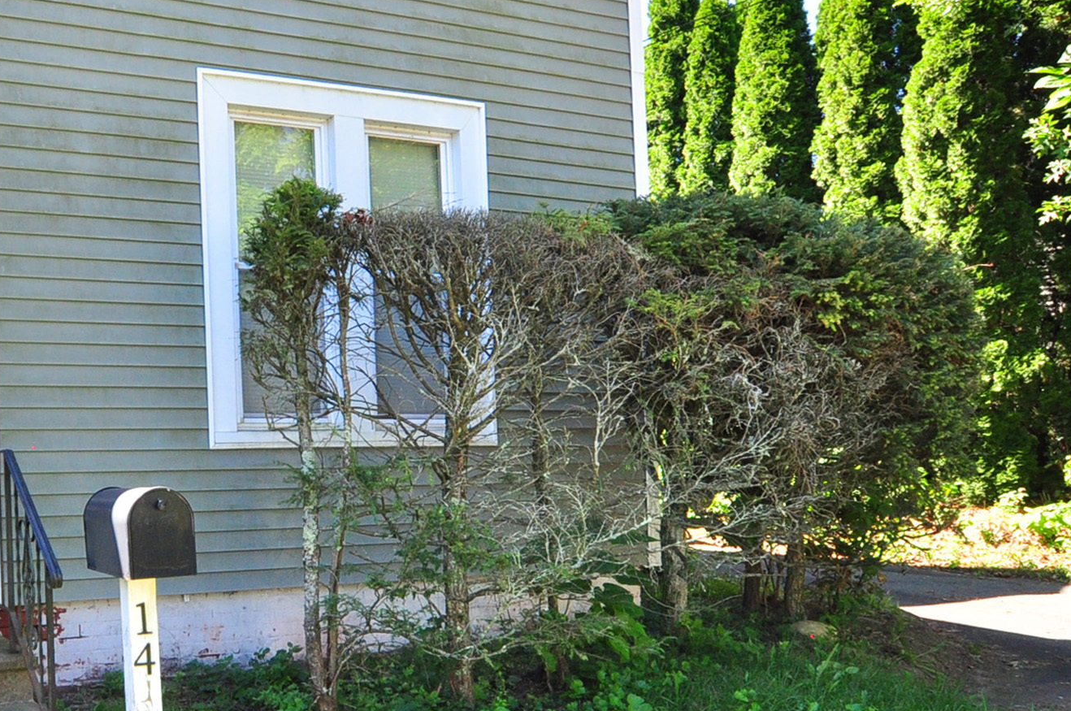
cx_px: 218
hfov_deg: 53.6
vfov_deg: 39.7
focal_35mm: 33
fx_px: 980
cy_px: 428
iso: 500
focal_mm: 10
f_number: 8
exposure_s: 1/125
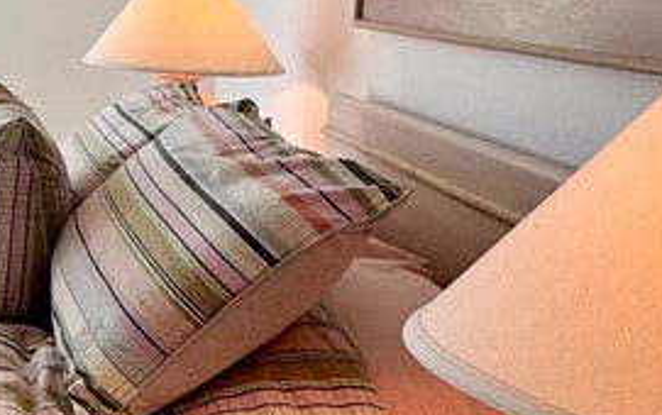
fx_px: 1011
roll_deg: -0.5
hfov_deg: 25.2
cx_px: -384
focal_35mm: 56
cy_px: 73
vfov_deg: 22.8
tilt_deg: -6.2
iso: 40
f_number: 2.2
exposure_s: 1/219
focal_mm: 2.22
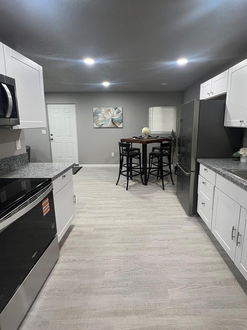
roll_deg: +0.2
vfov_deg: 94.3
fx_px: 152
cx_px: 133
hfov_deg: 77.9
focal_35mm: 16
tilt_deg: -8.6
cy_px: 151
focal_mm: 1.57
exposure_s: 1/60
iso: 160
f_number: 1.8
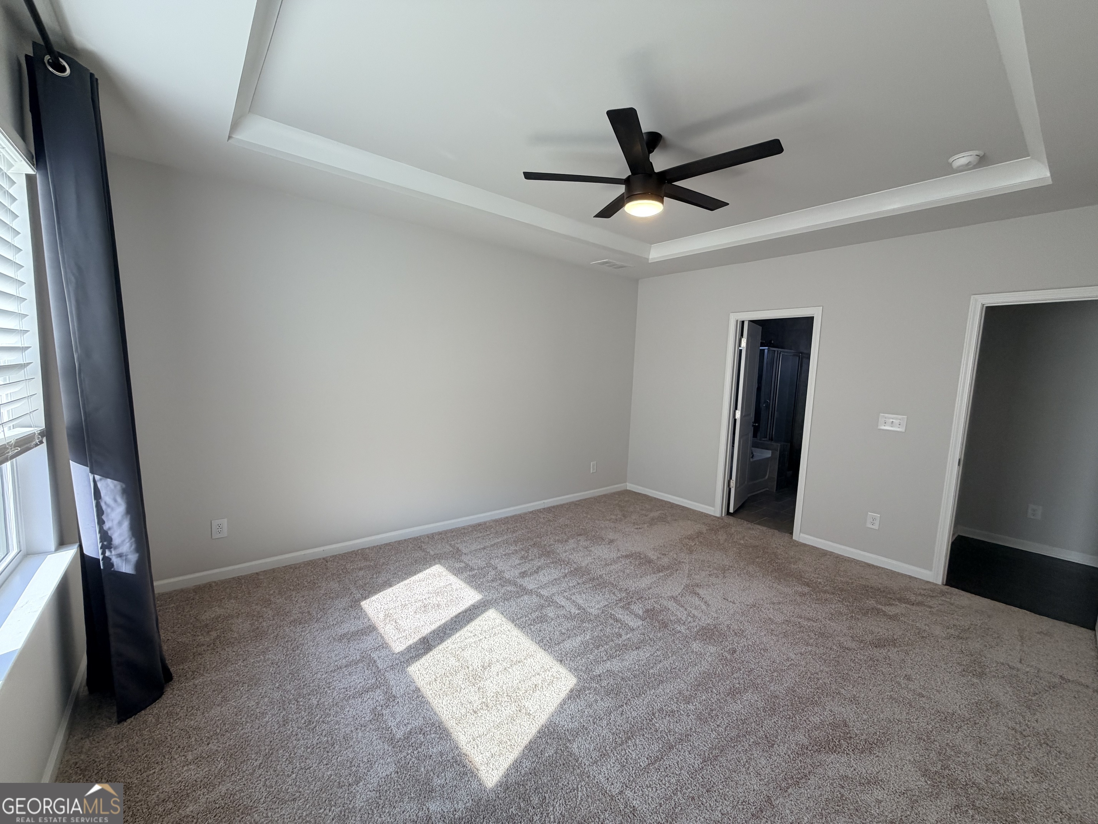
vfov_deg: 85.7
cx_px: 549
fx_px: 444
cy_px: 412
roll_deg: -1.3
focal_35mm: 14
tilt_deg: -5.8
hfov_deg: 102.1
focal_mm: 2.22
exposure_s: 1/120
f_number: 2.2
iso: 80
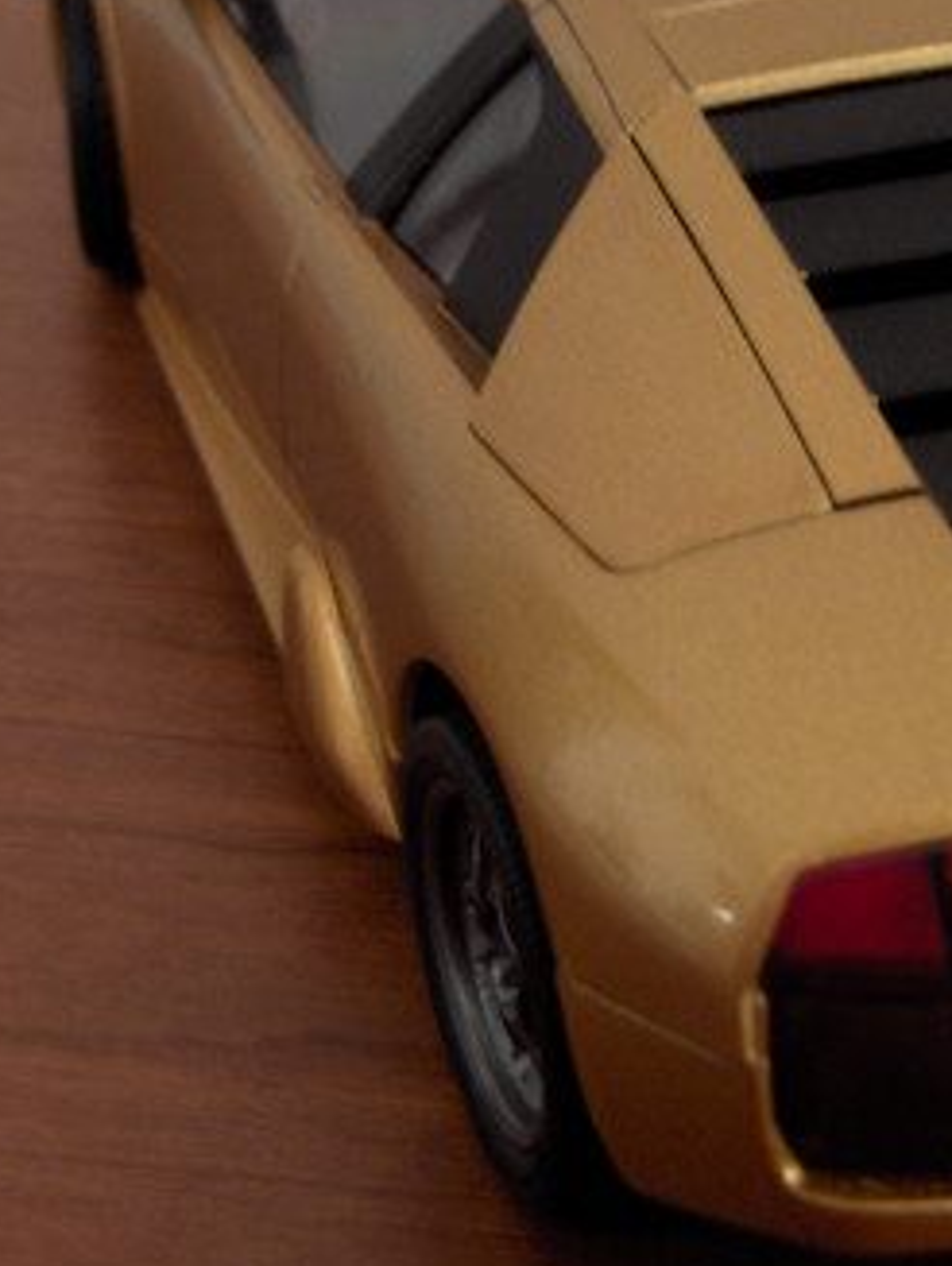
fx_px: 3477
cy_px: 199
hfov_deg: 15.6
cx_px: 604
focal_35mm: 95
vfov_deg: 20.3
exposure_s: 1/1.41
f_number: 2.8
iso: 100
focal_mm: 8
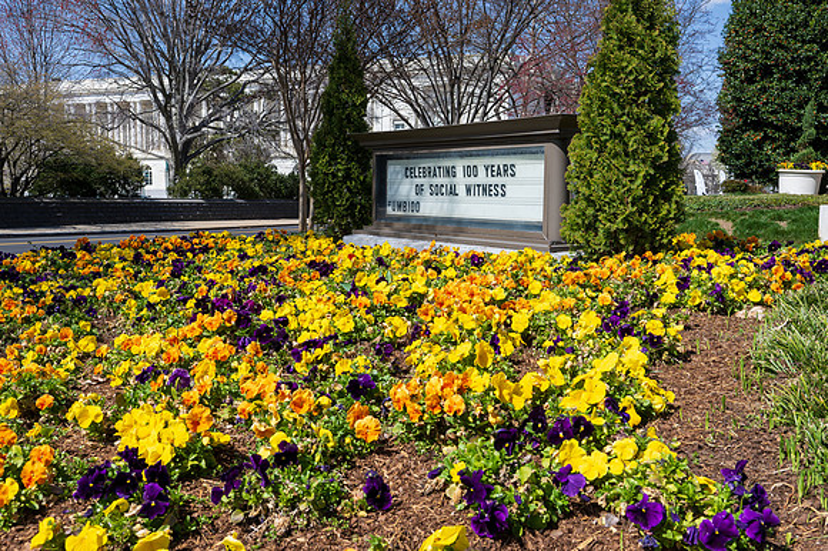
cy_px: 276
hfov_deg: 53.2
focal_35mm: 36
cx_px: 414
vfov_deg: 36.8
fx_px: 827
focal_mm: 24
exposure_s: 1/125
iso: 64
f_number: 7.1
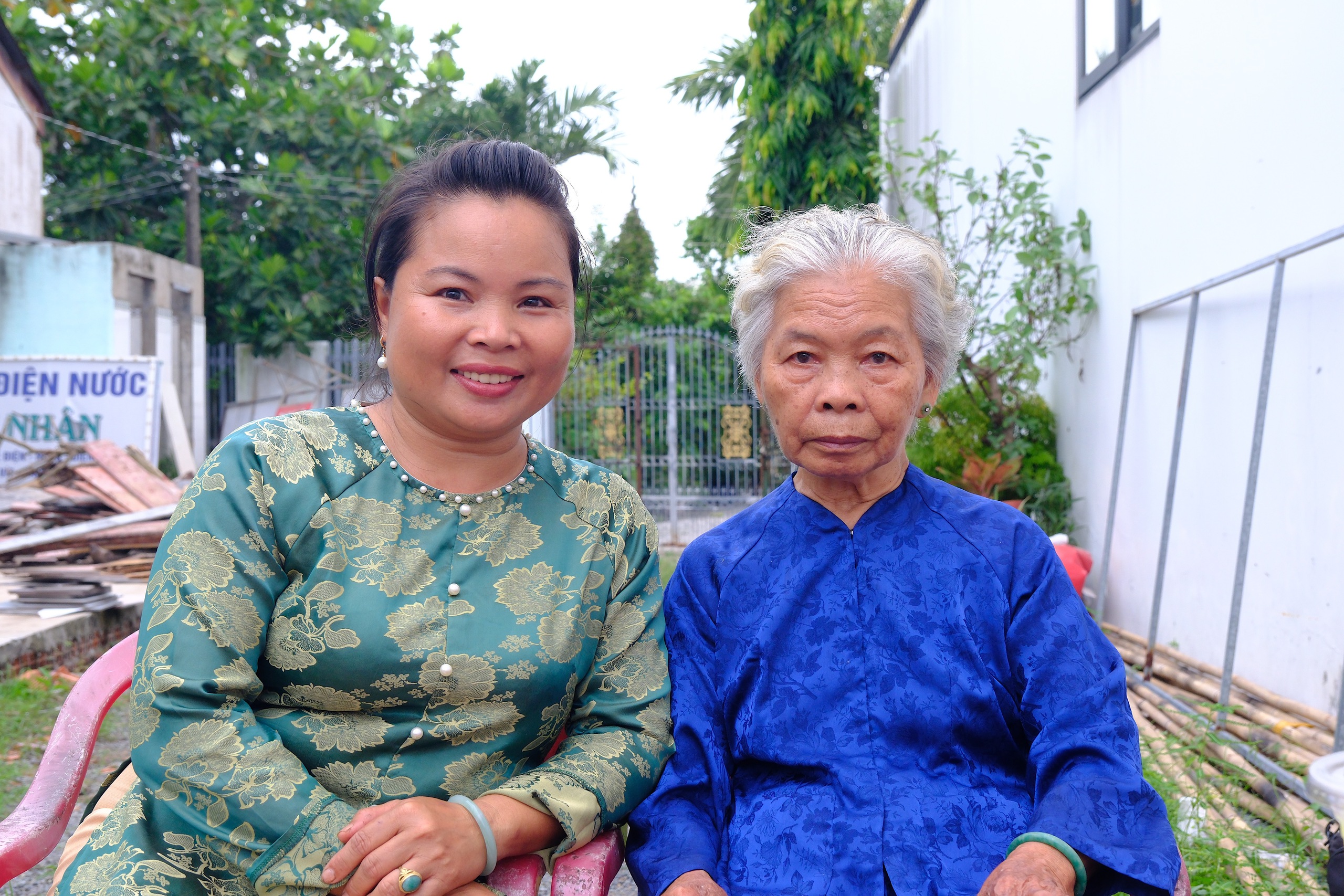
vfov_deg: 29.2
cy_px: 448
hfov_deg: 42.7
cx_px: 672
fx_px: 1717
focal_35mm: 46
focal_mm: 30.8
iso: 800
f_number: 6.4
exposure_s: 1/100
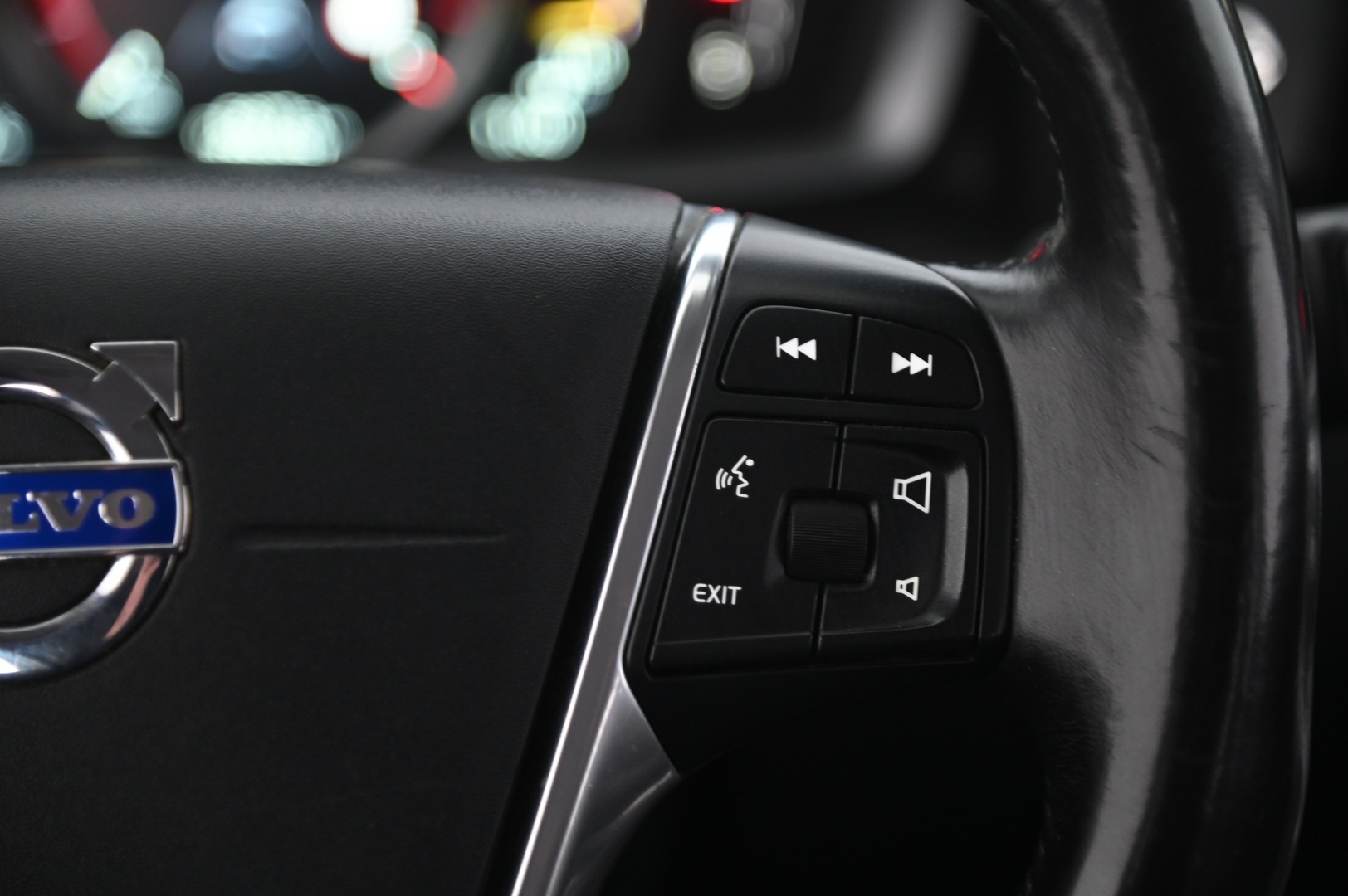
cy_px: 448
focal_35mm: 120
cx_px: 674
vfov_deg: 11.4
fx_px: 4490
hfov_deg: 17.1
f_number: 4
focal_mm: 120
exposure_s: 1/15
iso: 2000
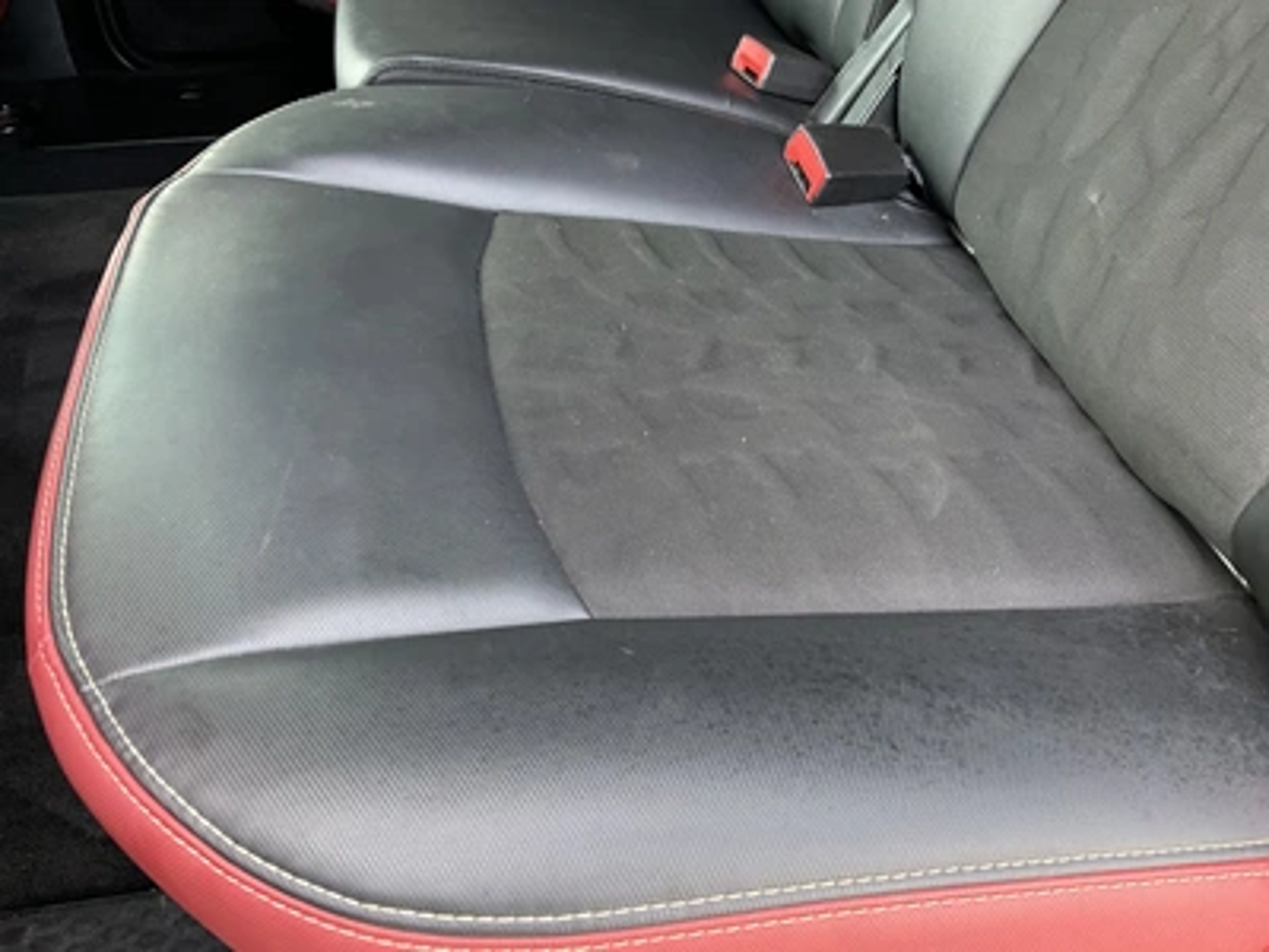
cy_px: 476
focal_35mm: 29
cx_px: 634
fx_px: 1063
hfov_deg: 61.7
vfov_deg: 48.2
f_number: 1.8
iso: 100
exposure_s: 1/60
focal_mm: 3
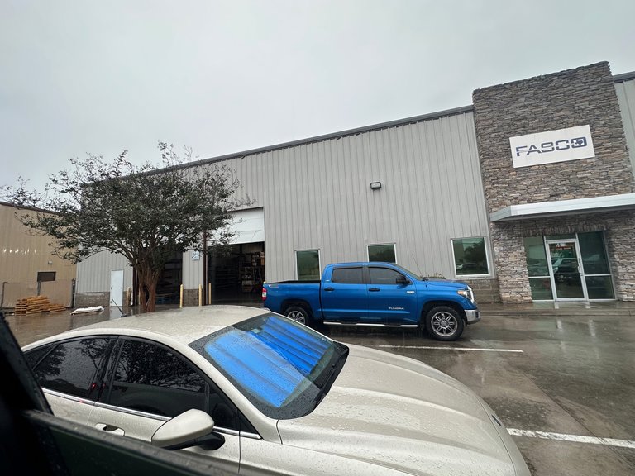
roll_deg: +3.1
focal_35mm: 14
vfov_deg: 85.7
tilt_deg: +6.6
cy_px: 238
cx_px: 318
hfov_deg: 102.1
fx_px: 257
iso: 80
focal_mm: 2.22
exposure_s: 1/99
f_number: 2.2
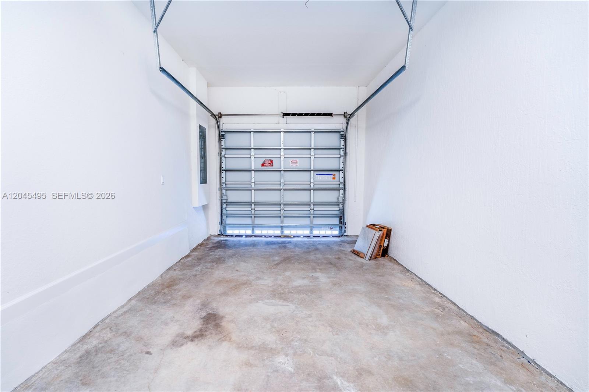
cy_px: 196
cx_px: 294
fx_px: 229
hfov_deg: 104.3
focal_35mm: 14
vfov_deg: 81.2
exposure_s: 1/30
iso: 320
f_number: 6.3
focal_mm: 14
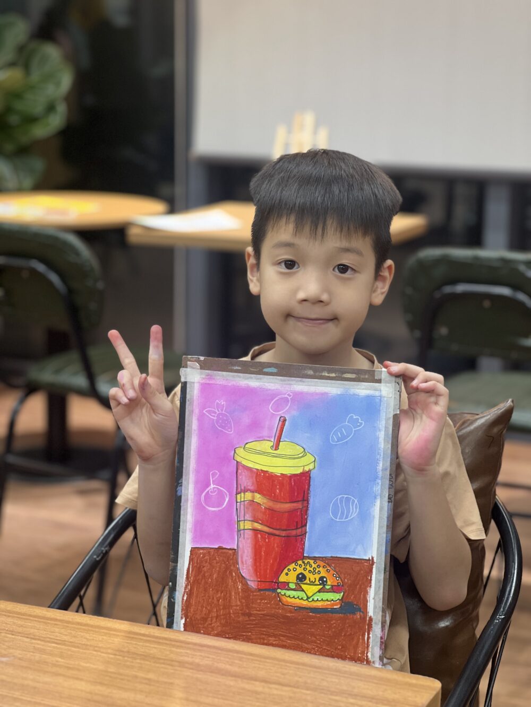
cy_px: 354
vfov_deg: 25.3
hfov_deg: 19.1
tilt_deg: -11.2
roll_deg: -1.6
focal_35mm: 77
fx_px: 1575
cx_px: 266
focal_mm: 9
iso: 125
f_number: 2.8
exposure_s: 1/33
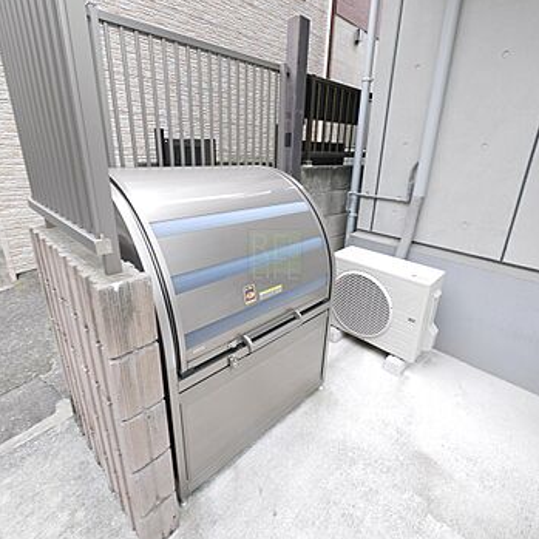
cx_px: 275
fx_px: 299
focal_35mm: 17
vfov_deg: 83.9
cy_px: 256
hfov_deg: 84.0
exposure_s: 1/60
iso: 800
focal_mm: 7
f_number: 4
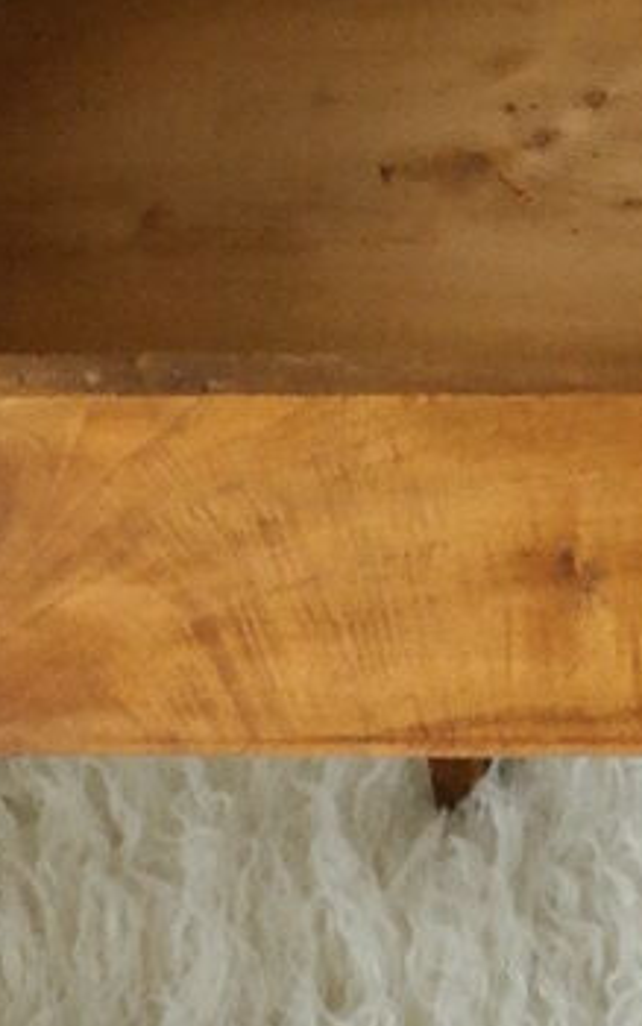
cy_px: -874
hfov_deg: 8.4
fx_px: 4224
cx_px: 1155
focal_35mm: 151
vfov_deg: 12.5
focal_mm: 20
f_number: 5.6
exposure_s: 1/50
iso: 1600
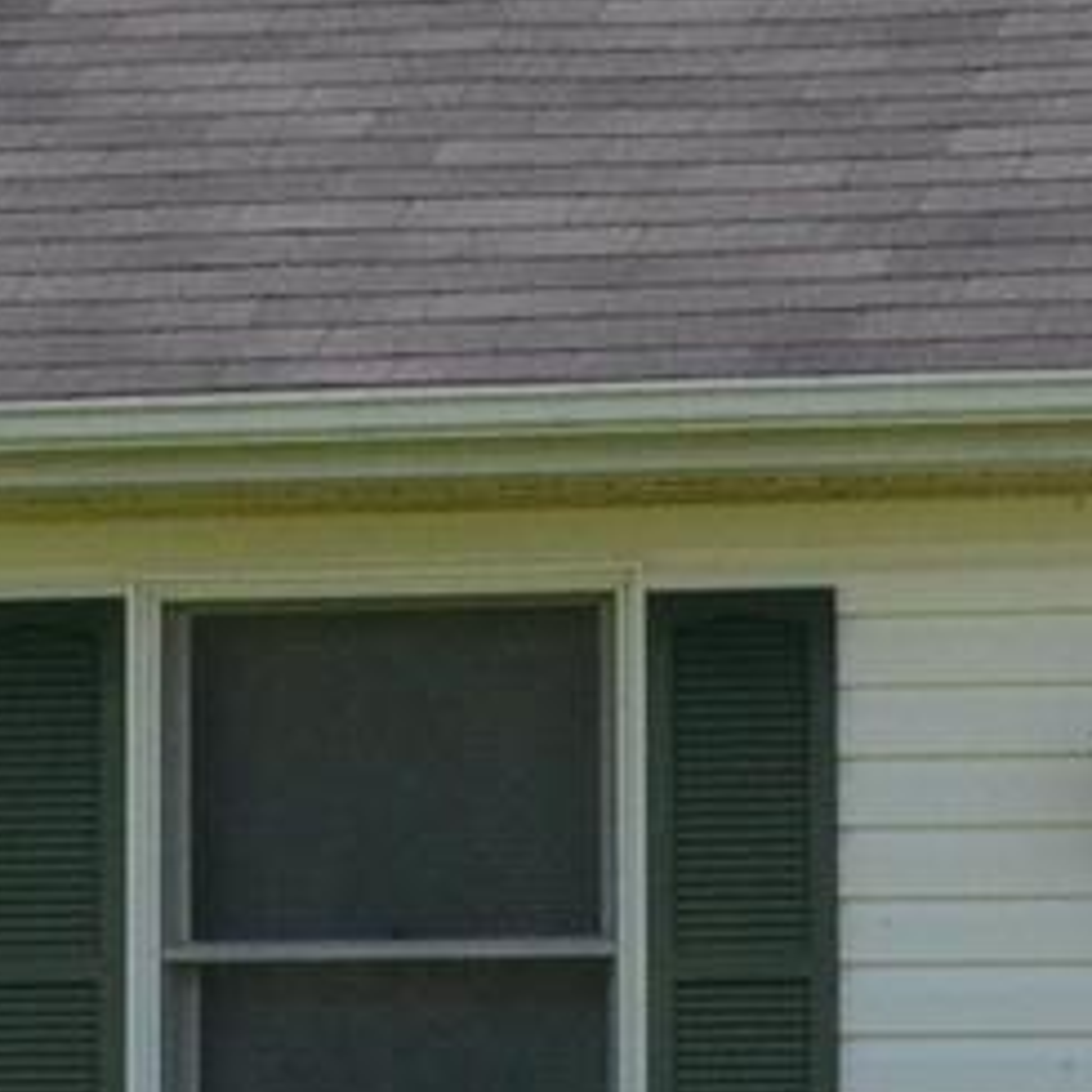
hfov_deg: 6.3
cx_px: 535
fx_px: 9886
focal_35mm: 277
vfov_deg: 6.3
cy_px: 4
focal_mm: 26
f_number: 13
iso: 1000
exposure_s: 1/640
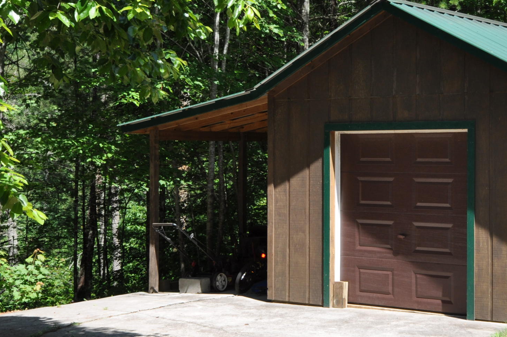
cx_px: 347
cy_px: 135
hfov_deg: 27.2
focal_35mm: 74
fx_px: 1041
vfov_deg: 18.4
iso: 200
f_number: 7.1
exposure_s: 1/200
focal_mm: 24
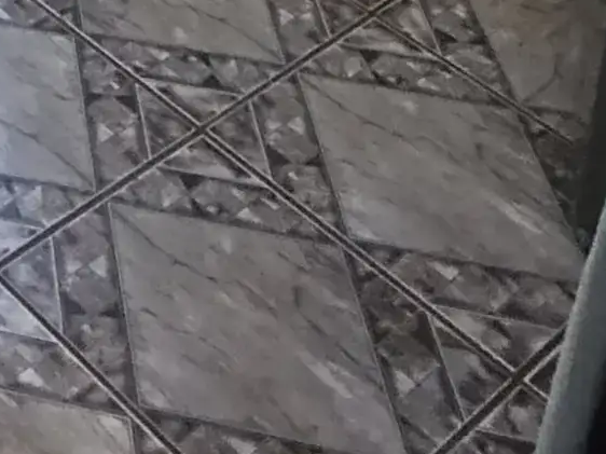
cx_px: -491
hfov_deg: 17.2
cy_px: -841
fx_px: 1627
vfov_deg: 11.2
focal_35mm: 93
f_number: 2.2
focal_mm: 1.65
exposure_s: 1/30
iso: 640
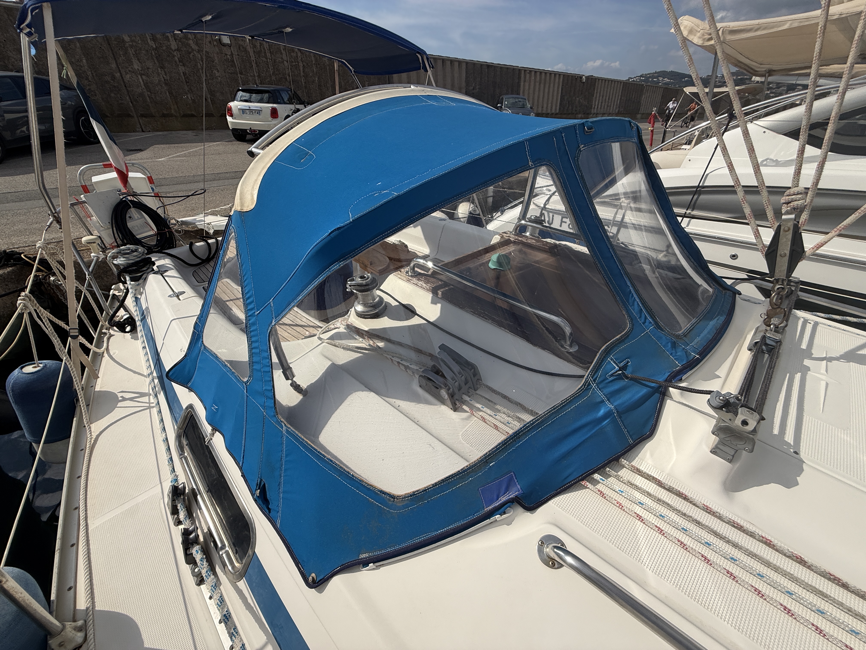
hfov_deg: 102.1
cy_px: 325
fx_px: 350
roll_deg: -1.5
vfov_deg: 85.7
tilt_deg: -32.6
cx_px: 433
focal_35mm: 14
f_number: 2.2
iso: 50
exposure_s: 1/5155
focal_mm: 2.22
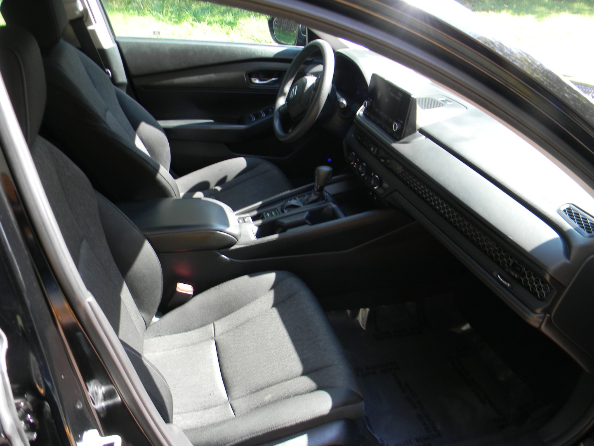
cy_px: 223
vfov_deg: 49.7
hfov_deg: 63.4
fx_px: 480
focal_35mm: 28
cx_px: 297
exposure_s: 1/38.6
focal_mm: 5
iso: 80
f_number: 3.5
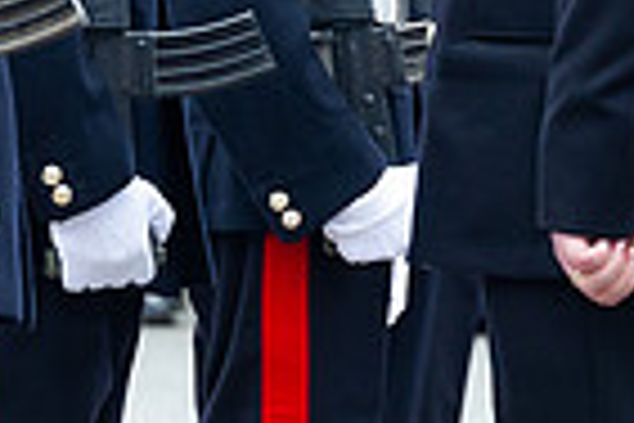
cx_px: 602
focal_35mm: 1039
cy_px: -258
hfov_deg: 2.0
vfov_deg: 1.3
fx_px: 18297
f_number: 6.3
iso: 1250
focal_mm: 200
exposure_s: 1/250
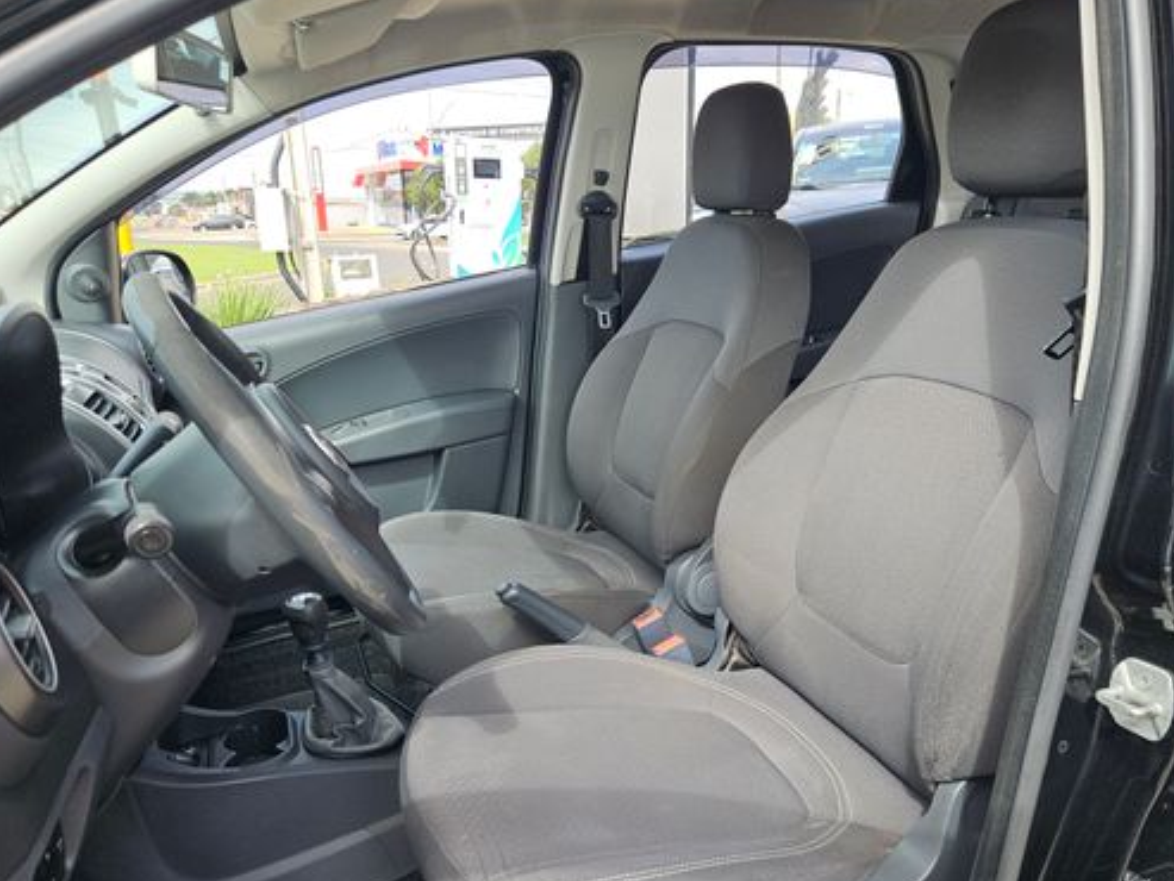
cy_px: 514
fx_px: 950
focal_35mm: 28
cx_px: 626
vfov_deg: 49.5
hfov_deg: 63.4
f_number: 1.8
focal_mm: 5.4
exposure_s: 1/315
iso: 25
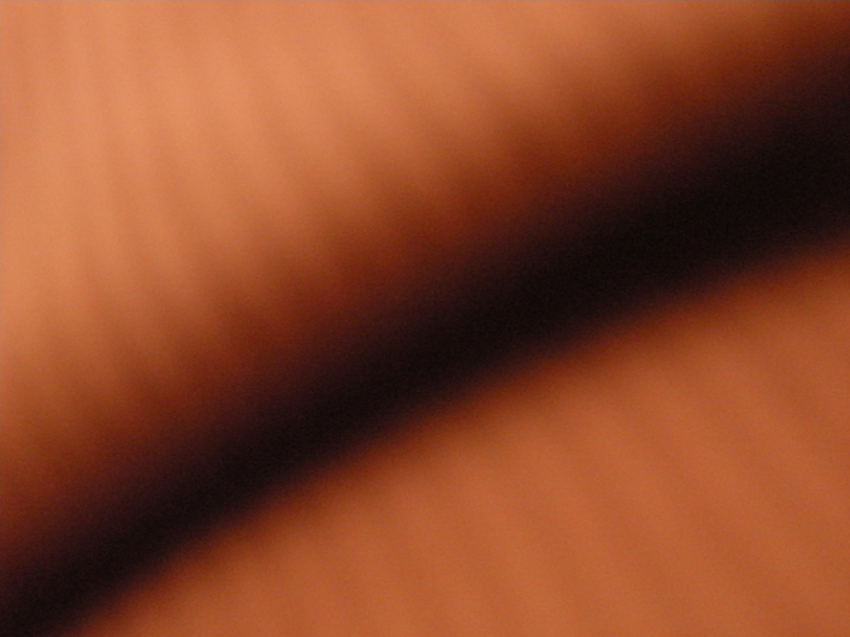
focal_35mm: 62
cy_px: 318
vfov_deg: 23.7
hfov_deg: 31.2
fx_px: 1522
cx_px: 425
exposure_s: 2
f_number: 3.5
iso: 800
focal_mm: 12.9
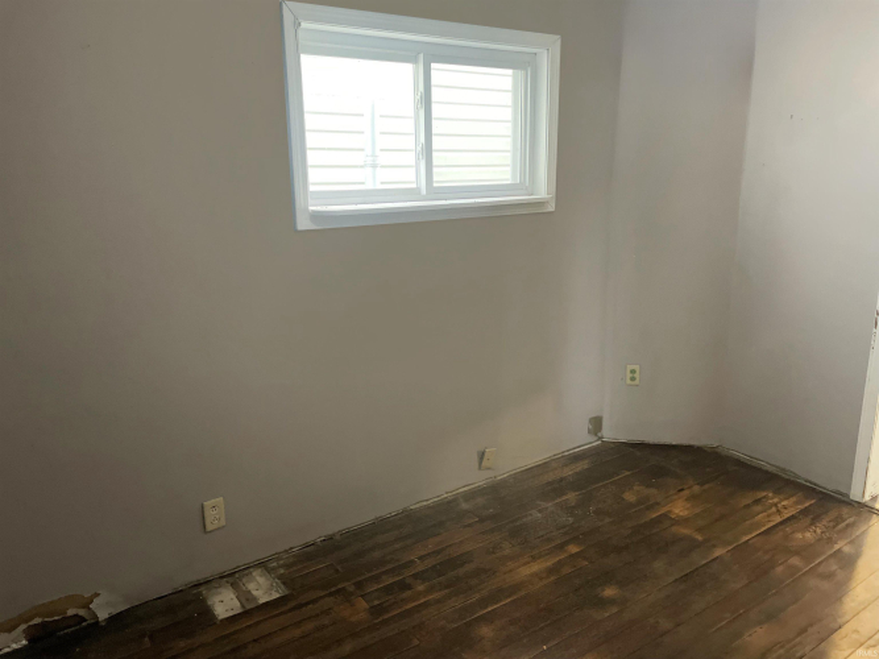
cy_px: 330
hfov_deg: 67.3
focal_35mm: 26
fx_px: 660
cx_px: 440
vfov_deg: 53.0
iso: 500
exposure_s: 1/30
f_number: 1.6
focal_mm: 4.2
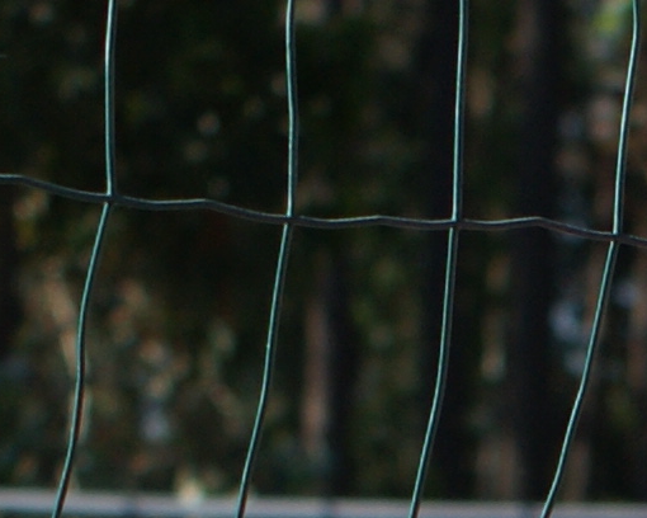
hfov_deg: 2.7
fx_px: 13351
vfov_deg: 2.2
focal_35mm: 697
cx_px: 2095
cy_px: 1849
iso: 100
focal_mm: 55
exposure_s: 1/250
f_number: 6.3
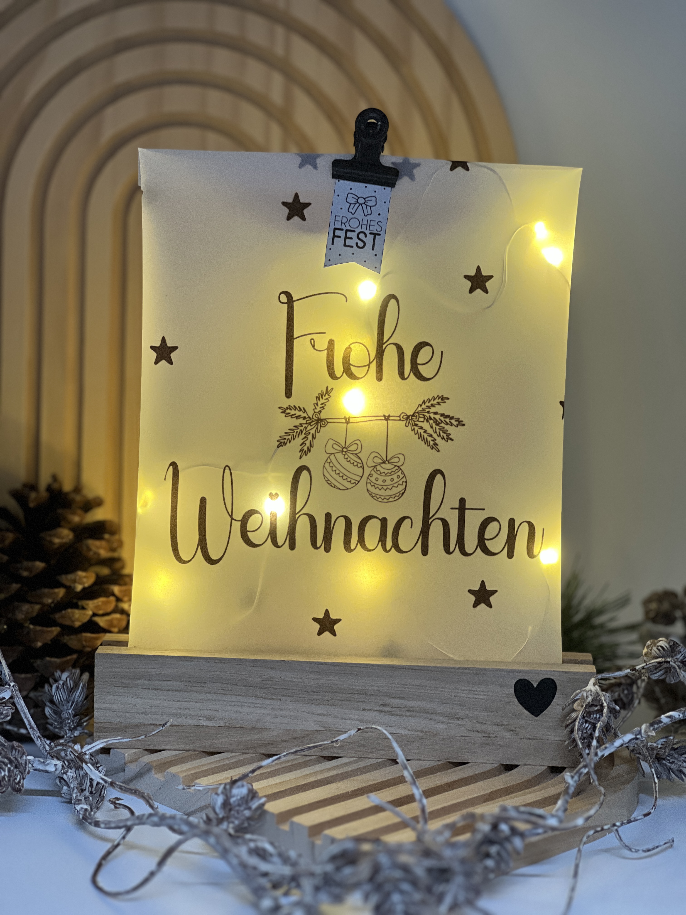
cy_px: 458
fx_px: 2035
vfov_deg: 25.3
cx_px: 343
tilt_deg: -9.8
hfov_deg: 19.1
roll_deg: -0.4
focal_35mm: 77
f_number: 2.8
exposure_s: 1/114
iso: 250
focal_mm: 9
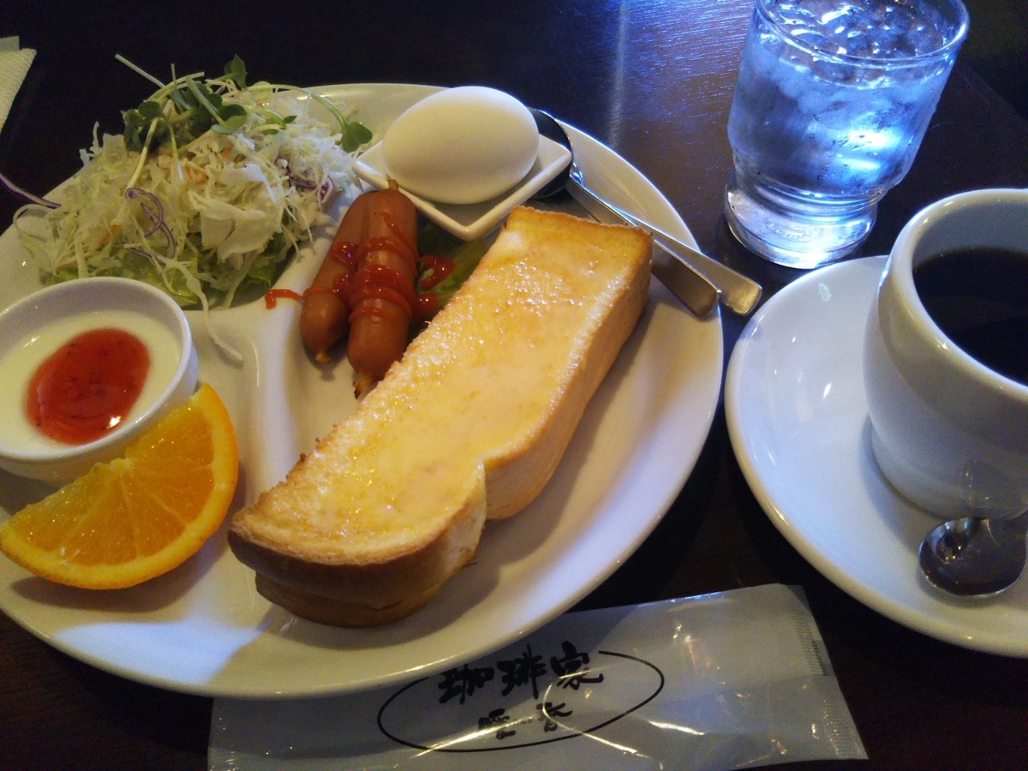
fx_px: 891
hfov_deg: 60.0
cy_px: 386
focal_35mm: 30
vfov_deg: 46.8
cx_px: 514
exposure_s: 1/40
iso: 160
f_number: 2.2
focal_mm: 4
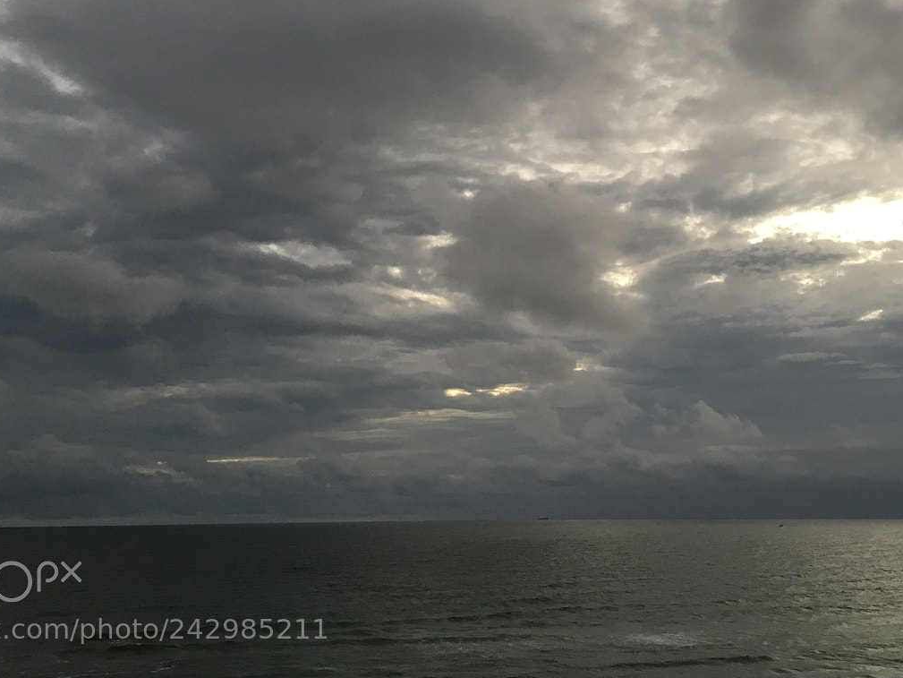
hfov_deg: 40.9
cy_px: 162
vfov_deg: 30.9
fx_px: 1200
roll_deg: +1.1
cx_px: 575
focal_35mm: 46
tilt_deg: +17.8
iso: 64
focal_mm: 4.15
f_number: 2.2
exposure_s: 1/30
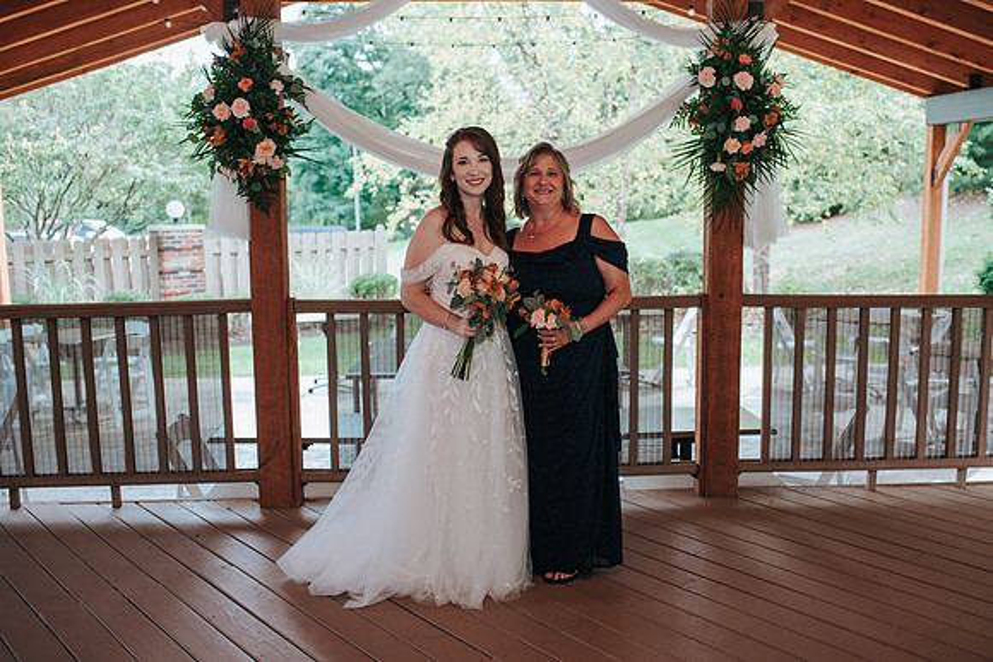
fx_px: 1037
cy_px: 331
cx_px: 519
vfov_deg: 35.4
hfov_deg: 51.1
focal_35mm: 38
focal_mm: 35
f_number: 3.2
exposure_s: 1/200
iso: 200
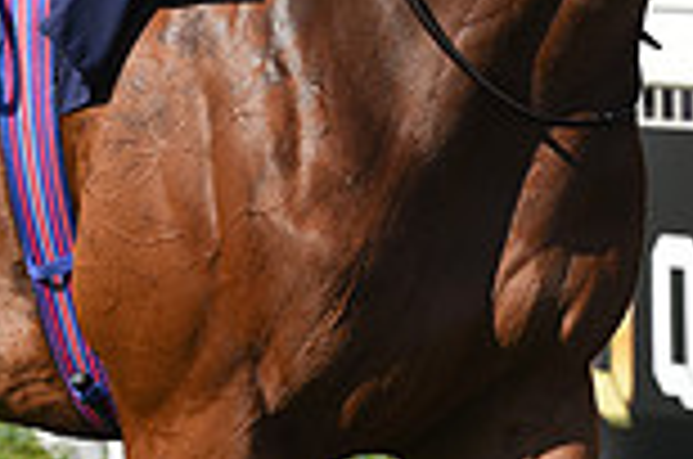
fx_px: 13428
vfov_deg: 2.0
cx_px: 310
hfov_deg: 3.0
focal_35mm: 699
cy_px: -403
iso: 400
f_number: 6.3
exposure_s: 1/2000
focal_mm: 185
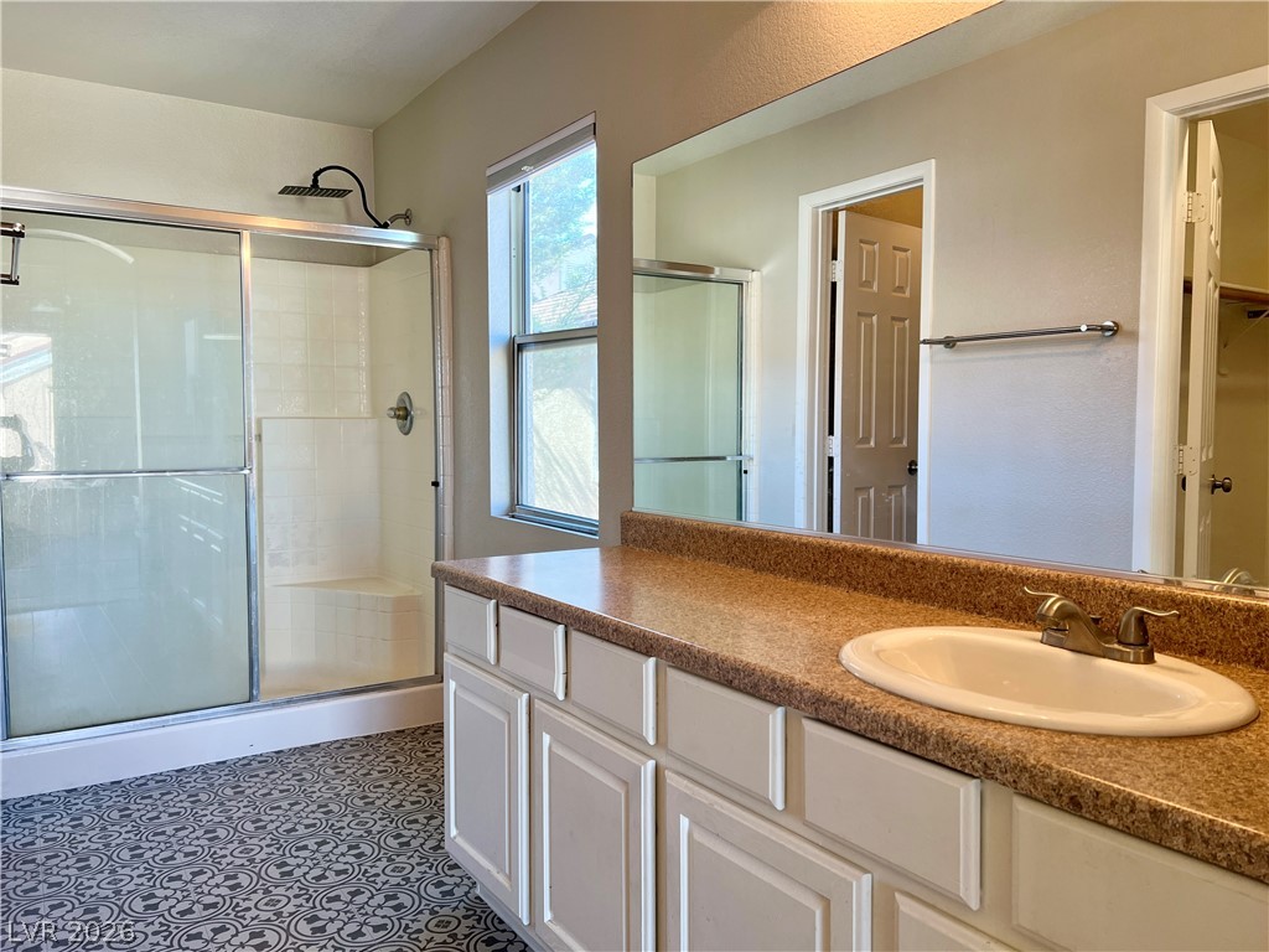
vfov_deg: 53.1
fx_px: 953
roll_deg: +0.0
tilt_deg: -3.1
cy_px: 476
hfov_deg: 67.3
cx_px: 634
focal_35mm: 26
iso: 64
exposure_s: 1/120
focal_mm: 5.7
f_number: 1.5
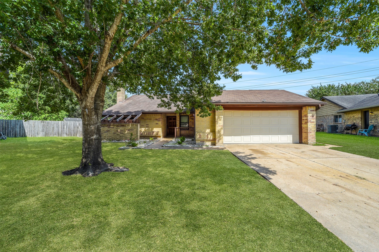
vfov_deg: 81.2
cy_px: 126
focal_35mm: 14
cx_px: 190
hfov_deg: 104.2
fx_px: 147
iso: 500
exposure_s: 1/640
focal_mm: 14
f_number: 11
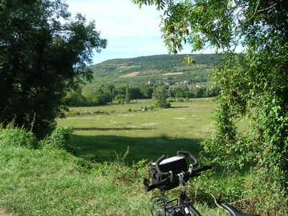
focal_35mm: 34
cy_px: 108
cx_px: 144
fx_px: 283
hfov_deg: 54.0
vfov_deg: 41.8
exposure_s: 1/170
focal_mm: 5.7
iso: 50
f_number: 4.9
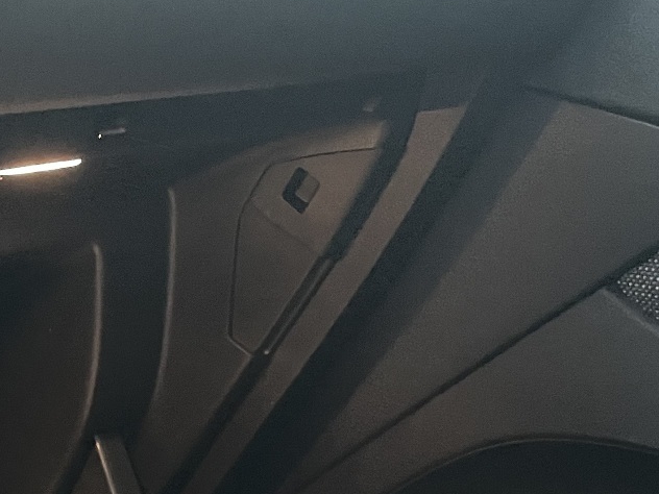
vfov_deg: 18.7
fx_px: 1409
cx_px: 63
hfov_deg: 25.5
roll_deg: -0.1
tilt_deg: -21.9
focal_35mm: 74
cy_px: 604
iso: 1000
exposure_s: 1/30
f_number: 1.6
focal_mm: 4.2
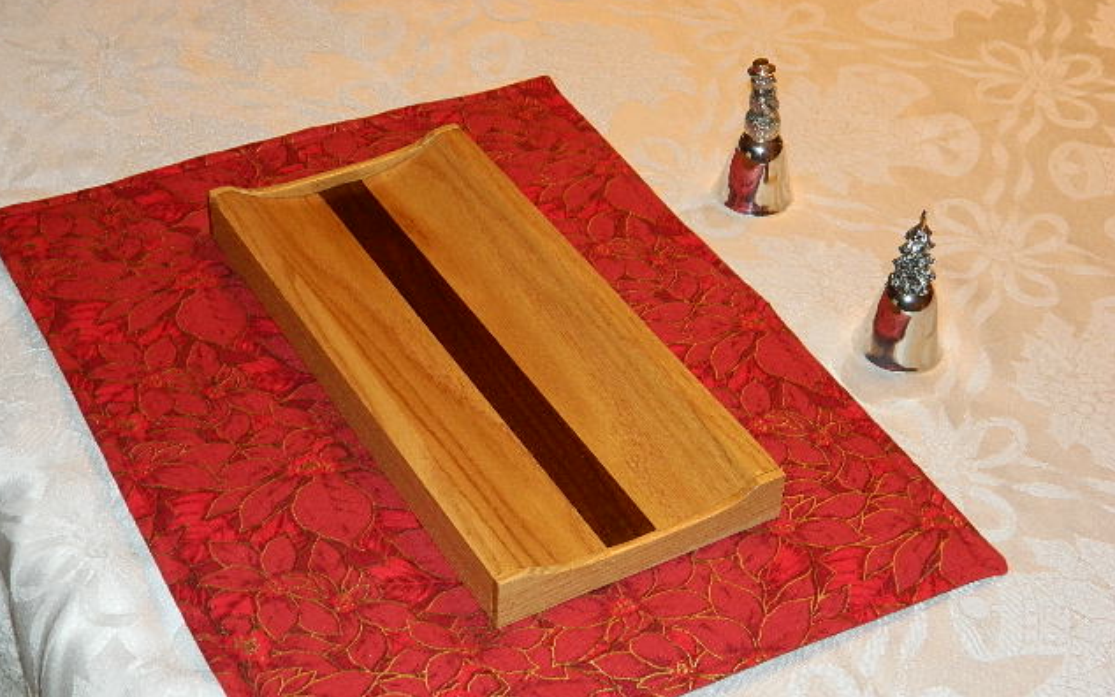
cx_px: 556
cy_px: 415
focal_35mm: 61
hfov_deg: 33.5
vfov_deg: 21.3
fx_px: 1853
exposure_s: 1/50
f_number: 3.8
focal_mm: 10.2
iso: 200
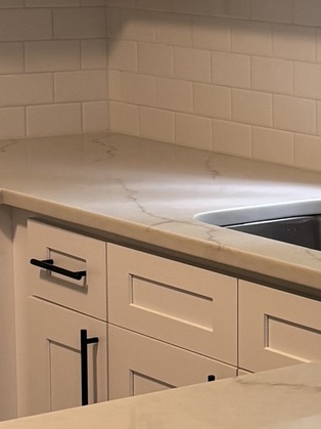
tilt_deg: -11.5
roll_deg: -1.3
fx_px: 1769
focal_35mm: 143
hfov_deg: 10.3
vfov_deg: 13.8
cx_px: 352
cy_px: 259
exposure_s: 1/60
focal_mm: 5.96
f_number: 1.6
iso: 100
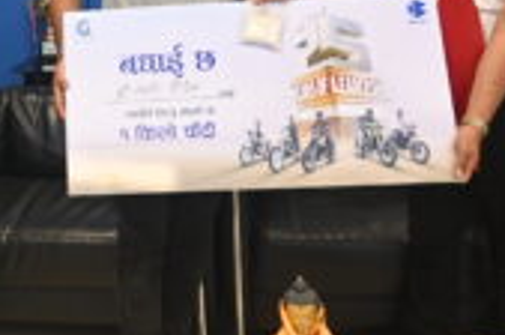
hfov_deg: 25.1
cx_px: 24
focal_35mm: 78
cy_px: -94
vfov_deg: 16.6
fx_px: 1088
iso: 1250
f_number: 3.5
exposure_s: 1/125
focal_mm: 17.5
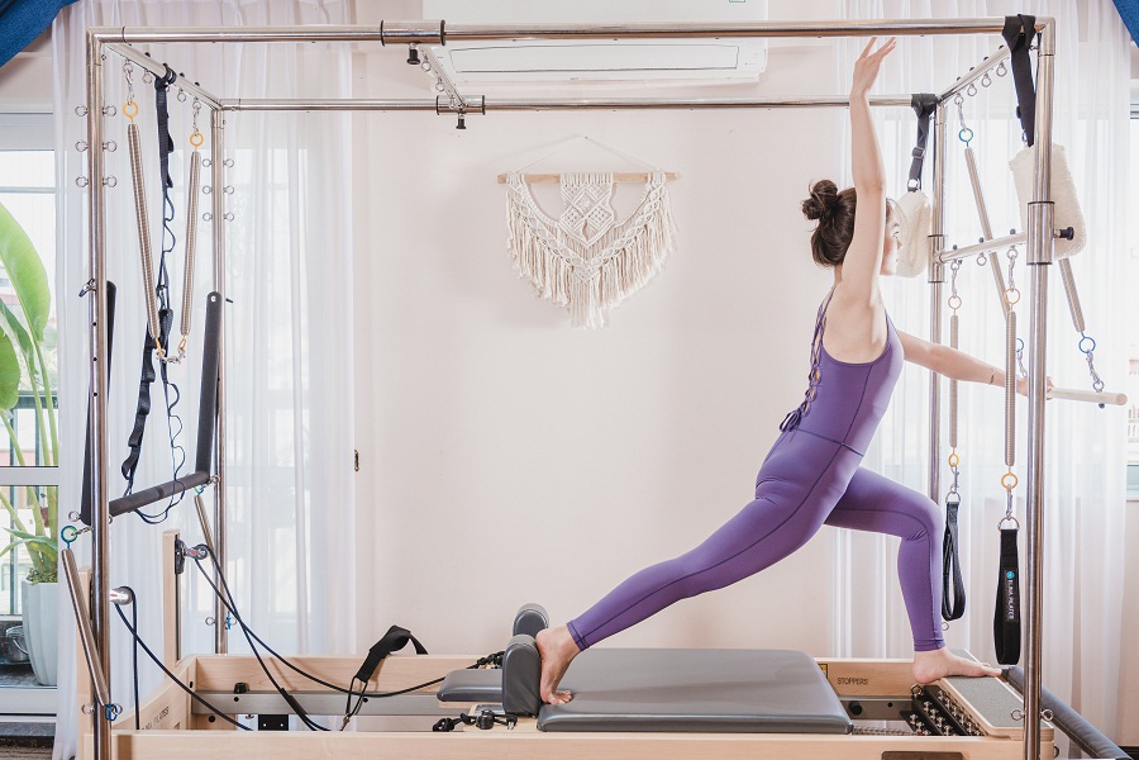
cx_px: 570
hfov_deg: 53.1
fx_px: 1139
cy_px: 380
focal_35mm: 36
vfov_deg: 36.9
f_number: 8
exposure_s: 1/125
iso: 500
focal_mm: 36
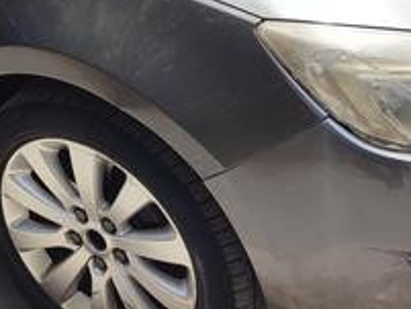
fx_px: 962
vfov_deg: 17.4
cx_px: 20
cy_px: -54
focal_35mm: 81
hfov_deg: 23.3
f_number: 1.9
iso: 50
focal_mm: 6.04
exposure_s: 1/641
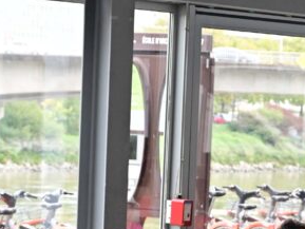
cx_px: 299
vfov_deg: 6.2
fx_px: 2098
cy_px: 325
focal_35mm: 238
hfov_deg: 8.3
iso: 2500
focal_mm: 70
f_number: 5.6
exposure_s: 1/640
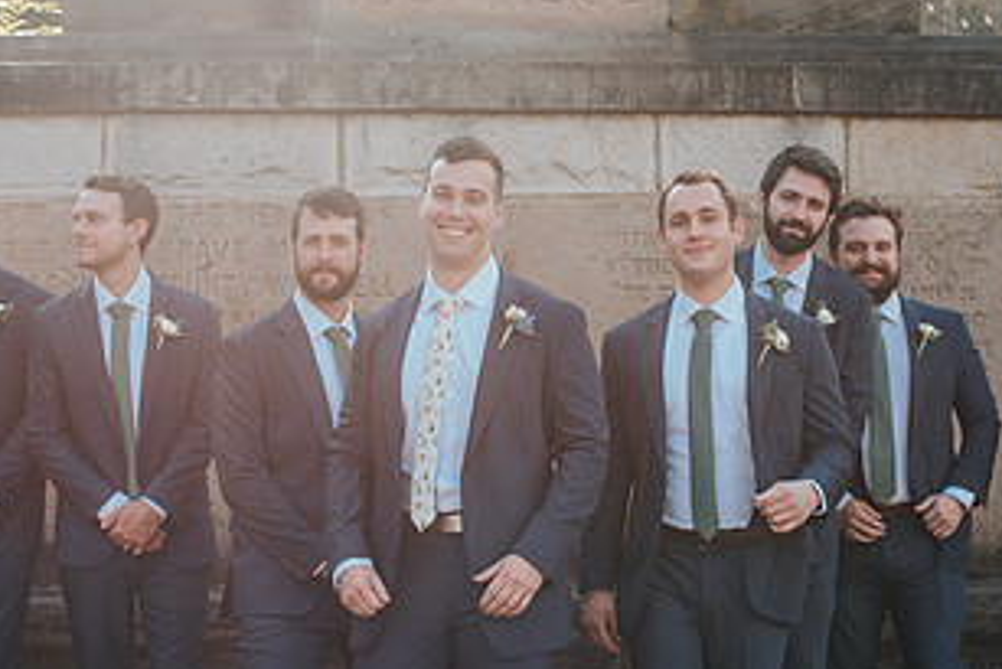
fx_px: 1866
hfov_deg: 30.1
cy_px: 406
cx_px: 522
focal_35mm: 67
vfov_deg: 20.3
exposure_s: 1/1000
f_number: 4
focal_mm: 35
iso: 900
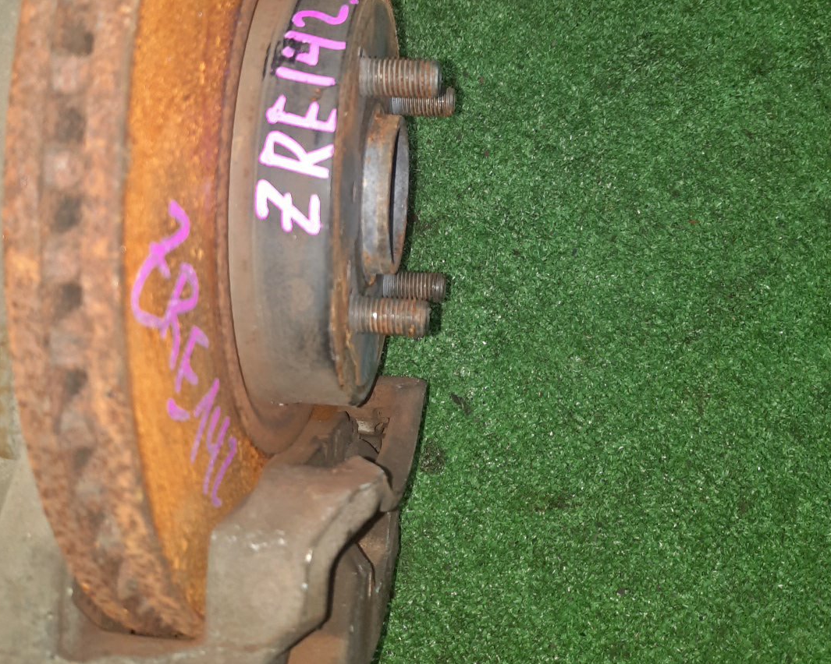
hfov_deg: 54.2
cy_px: 210
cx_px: 417
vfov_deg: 43.8
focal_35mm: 33
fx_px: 812
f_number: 2
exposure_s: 1/25
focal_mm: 4.6
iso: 370
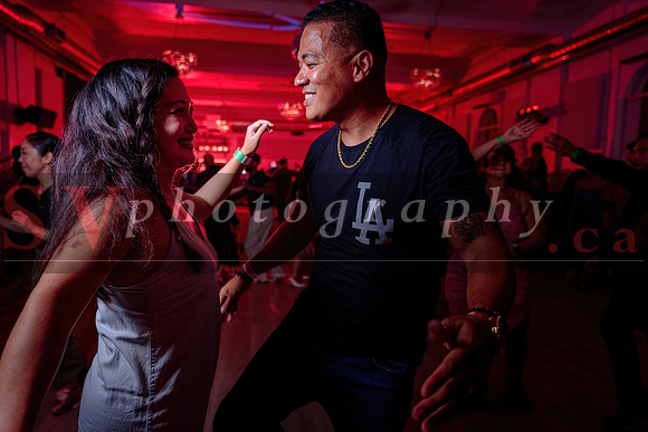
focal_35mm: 24
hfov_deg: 73.7
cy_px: 216
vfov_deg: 53.2
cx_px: 324
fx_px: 432
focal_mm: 24
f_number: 3.2
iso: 800
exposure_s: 1/80
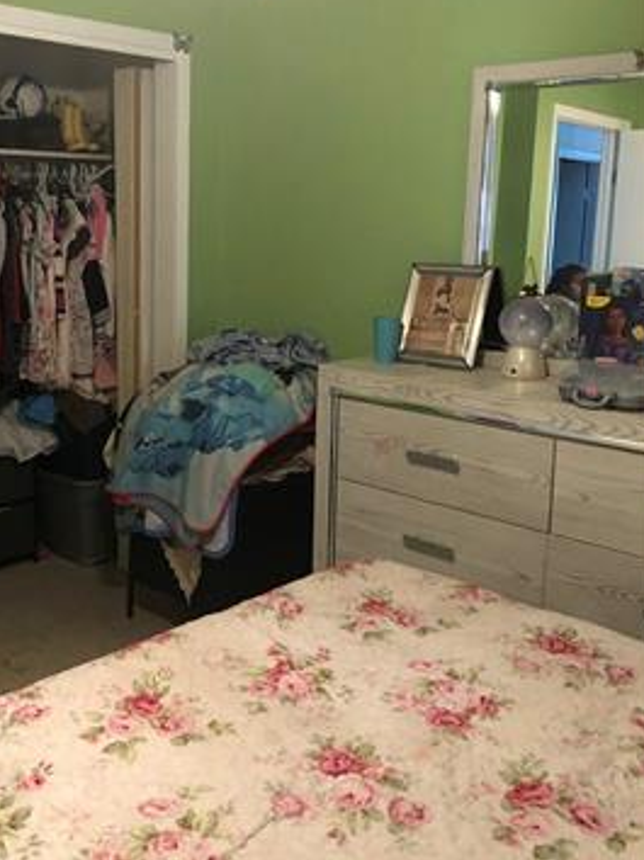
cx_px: 219
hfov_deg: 37.3
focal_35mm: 38
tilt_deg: -10.8
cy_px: 357
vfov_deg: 48.8
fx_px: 944
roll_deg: -0.1
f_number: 1.8
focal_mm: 3.99
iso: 100
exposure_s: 1/7
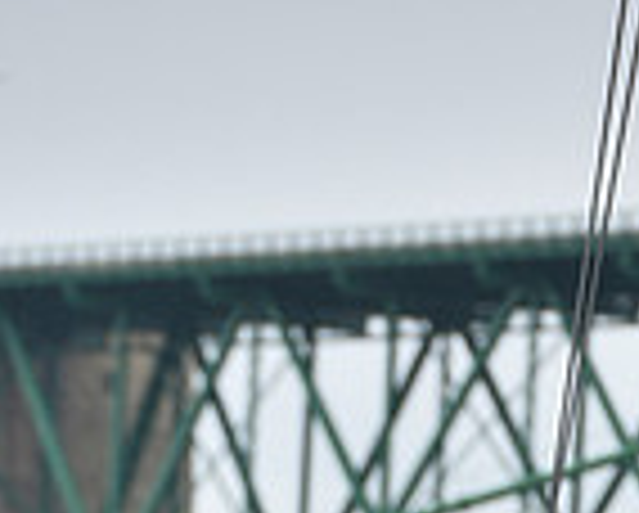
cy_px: 1282
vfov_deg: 2.0
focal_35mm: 766
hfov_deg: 2.5
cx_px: 470
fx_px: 14506
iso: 250
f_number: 5.6
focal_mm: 200
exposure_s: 1/800
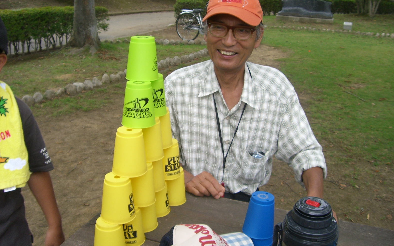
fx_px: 440
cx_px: 200
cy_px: 113
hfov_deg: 48.2
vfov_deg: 31.2
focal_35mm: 41
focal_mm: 6.2
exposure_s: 1/250
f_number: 2.7
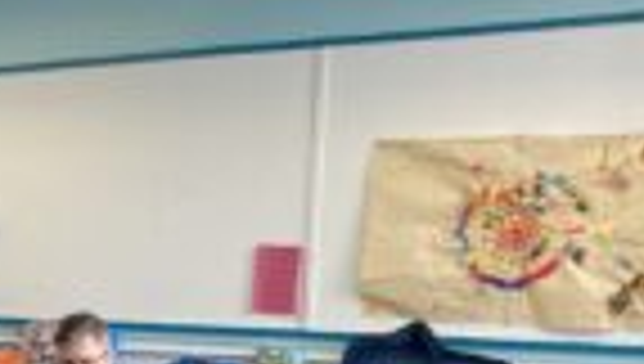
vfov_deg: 13.9
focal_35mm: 85
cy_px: 429
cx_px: -221
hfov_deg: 22.1
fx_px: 1454
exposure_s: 1/100
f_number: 1.8
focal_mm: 4.25
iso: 64
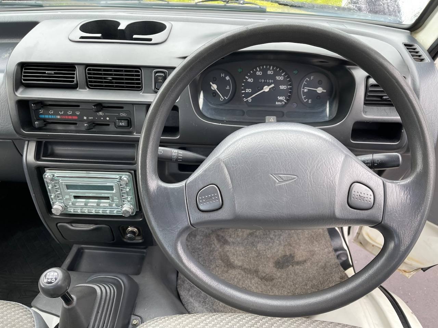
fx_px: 316
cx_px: 219
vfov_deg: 54.9
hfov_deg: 69.4
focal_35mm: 25
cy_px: 164
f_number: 1.6
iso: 100
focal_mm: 5.1
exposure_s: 1/121
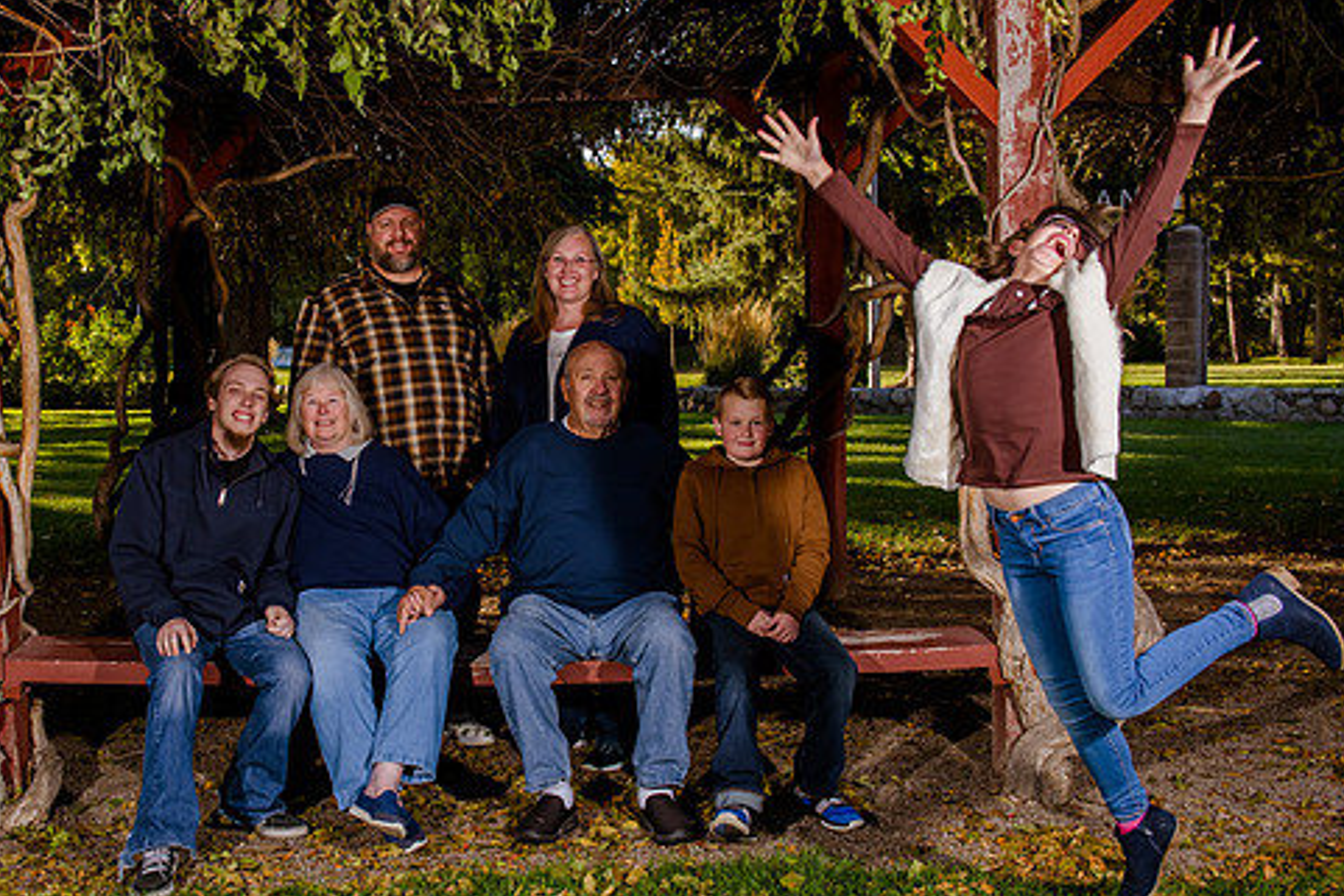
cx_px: 472
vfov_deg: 29.3
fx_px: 1718
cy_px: 478
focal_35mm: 46
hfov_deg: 42.3
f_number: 8
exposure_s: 1/200
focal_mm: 32
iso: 500
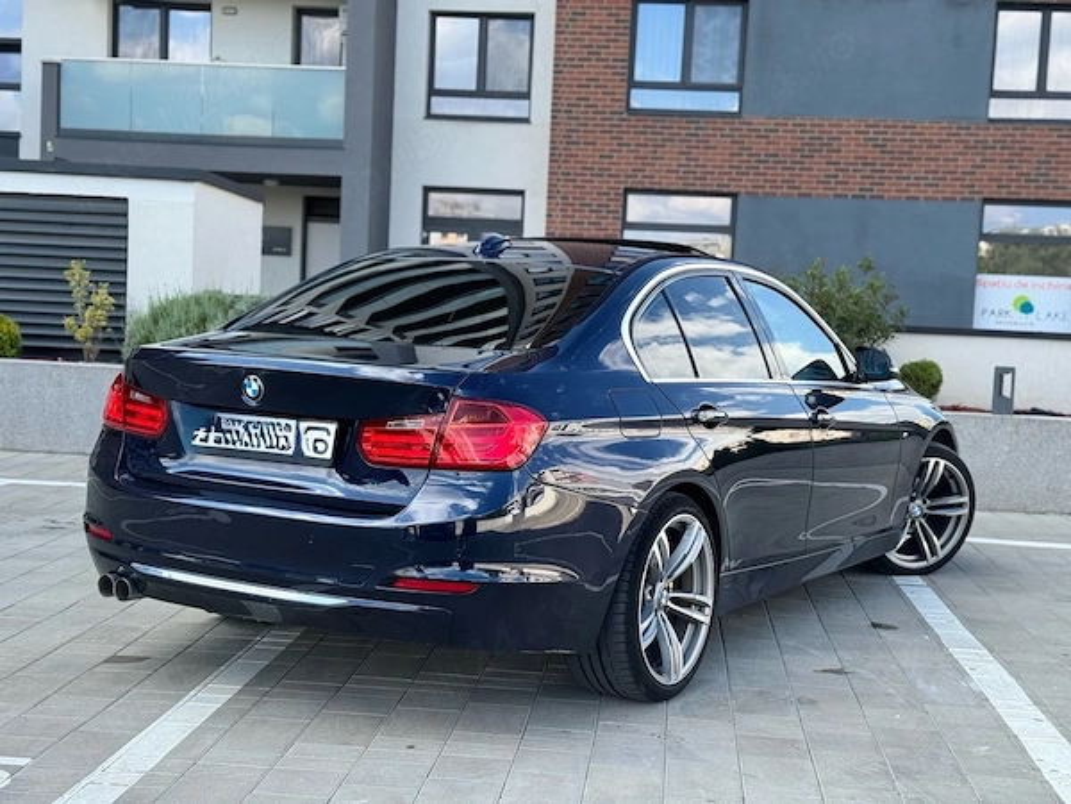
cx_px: 536
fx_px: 1485
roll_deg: -2.3
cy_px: 402
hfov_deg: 39.7
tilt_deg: -4.0
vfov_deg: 30.3
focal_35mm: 48
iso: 64
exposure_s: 1/832
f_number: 1.78
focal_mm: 6.76
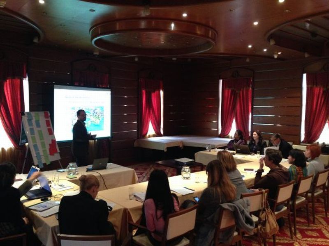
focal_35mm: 33
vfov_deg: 42.9
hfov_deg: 55.4
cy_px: 123
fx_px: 314
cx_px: 164
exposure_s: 1/20
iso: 400
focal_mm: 4.12
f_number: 2.4
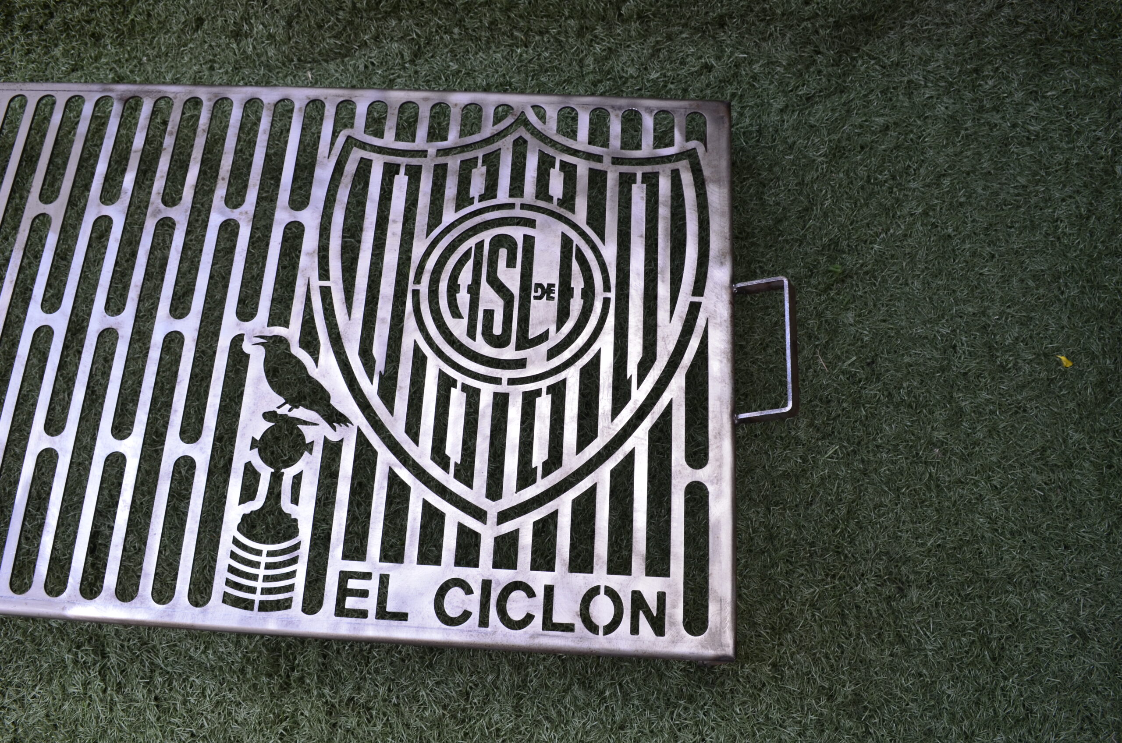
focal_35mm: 30
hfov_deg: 62.0
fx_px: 933
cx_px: 561
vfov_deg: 43.4
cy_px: 372
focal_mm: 20
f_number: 9
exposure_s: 1/30
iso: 400
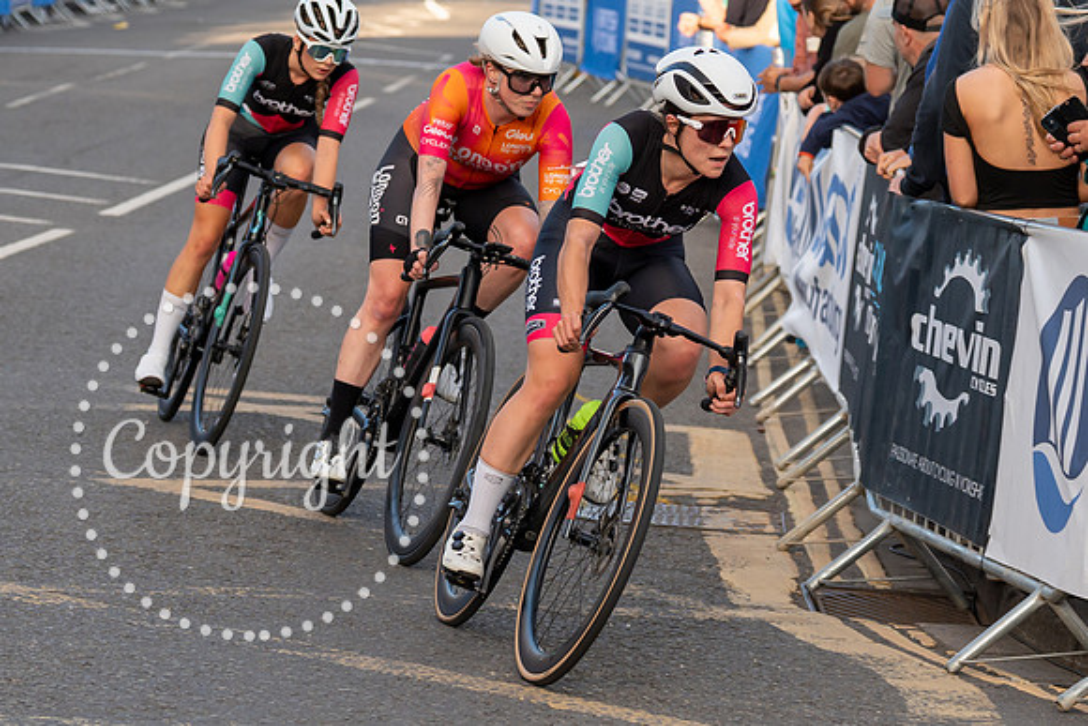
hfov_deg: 12.6
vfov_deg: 8.4
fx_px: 4917
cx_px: 461
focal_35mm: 163
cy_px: 141
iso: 250
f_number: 3.5
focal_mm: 70
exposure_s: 1/800
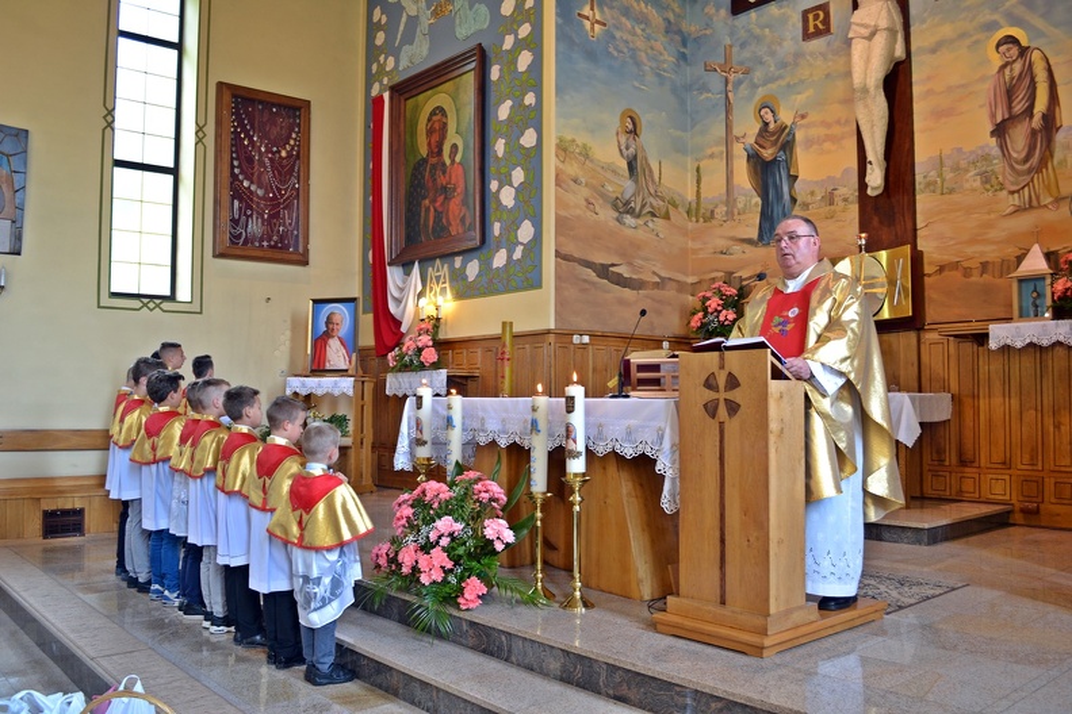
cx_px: 536
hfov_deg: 61.9
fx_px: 893
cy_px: 357
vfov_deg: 43.6
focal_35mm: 30
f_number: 5
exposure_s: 1/20
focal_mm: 20
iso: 400
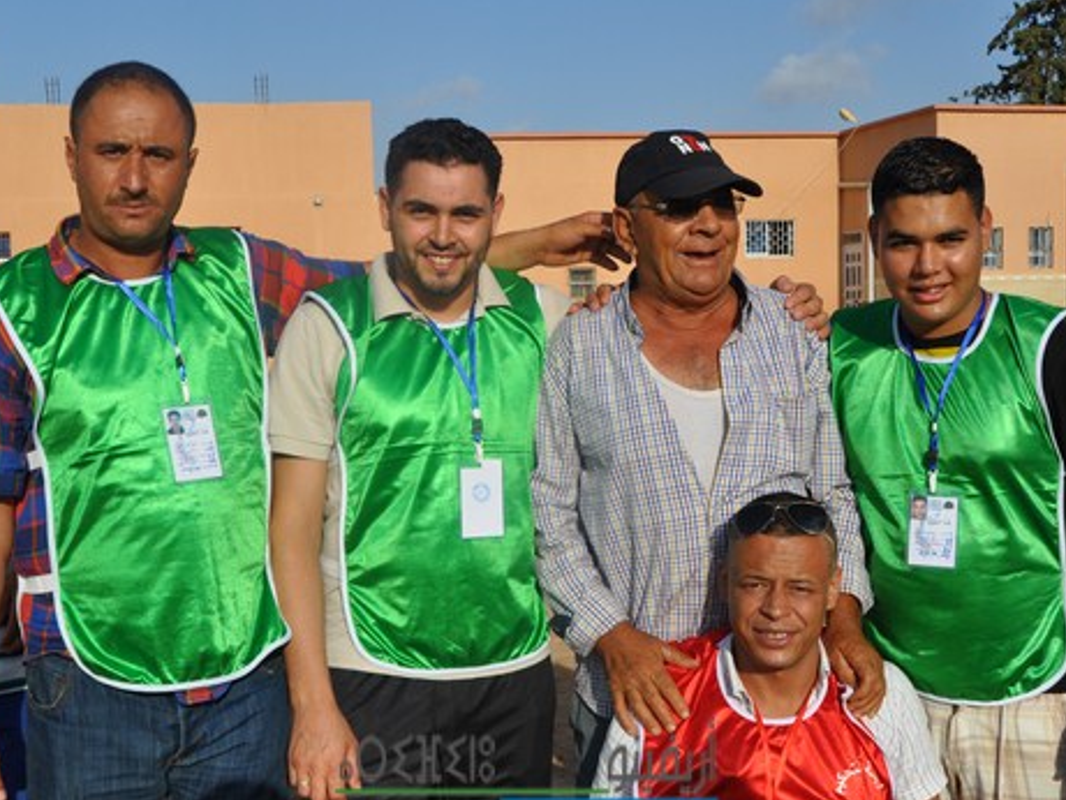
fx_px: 1479
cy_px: 480
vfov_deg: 30.2
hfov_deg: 39.6
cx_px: 527
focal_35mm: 48
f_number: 10
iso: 200
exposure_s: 1/400
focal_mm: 24
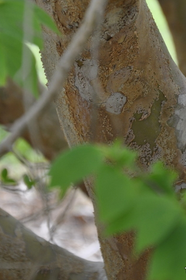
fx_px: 1932
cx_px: 109
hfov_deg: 5.5
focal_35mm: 249
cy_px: 48
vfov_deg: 8.3
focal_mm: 98
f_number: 5.6
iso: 400
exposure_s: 1/125
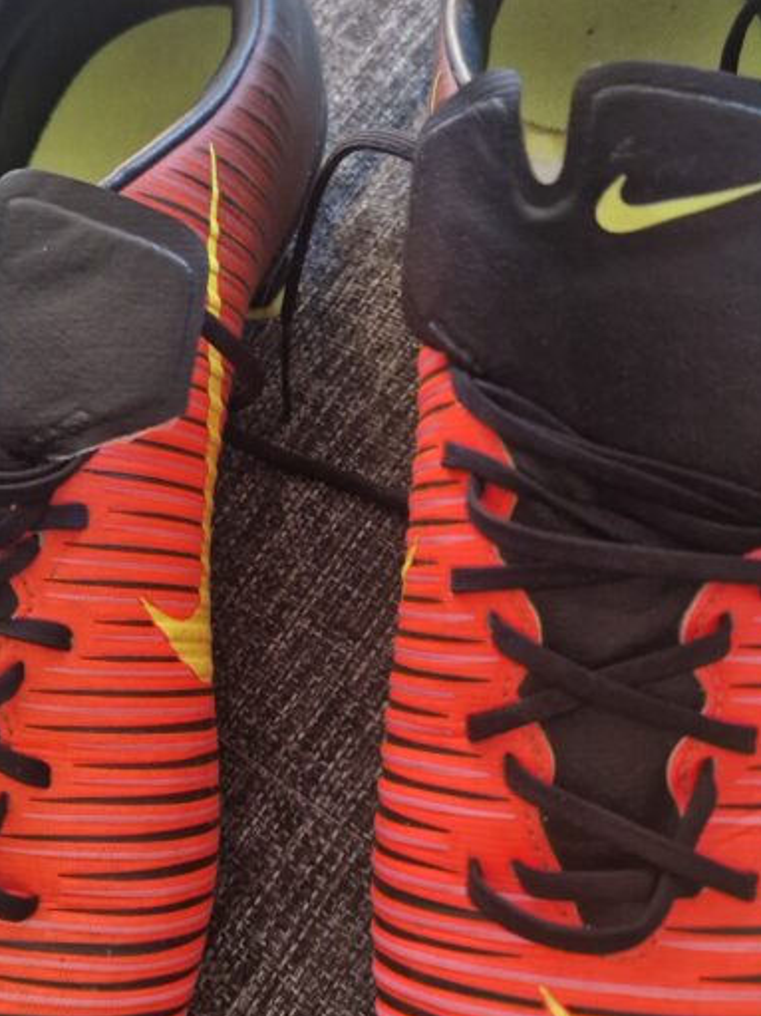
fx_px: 1320
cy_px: 449
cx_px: 294
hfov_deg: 32.0
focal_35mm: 45
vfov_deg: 42.0
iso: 500
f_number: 1.8
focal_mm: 5.4
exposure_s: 1/100
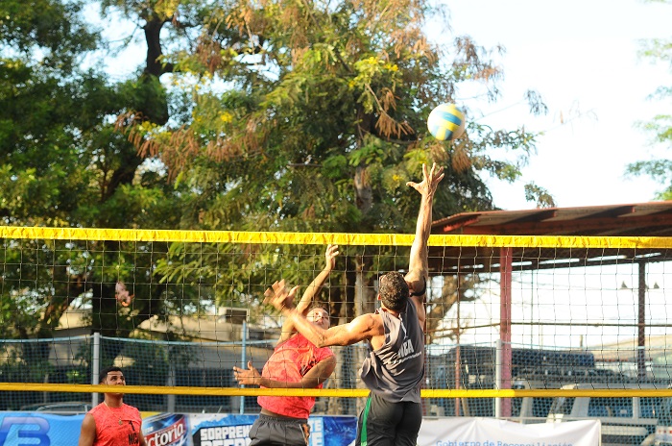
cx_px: 336
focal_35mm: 105
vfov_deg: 13.0
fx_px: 1956
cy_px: 223
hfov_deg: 19.5
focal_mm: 70
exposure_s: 1/250
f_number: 7.1
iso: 200
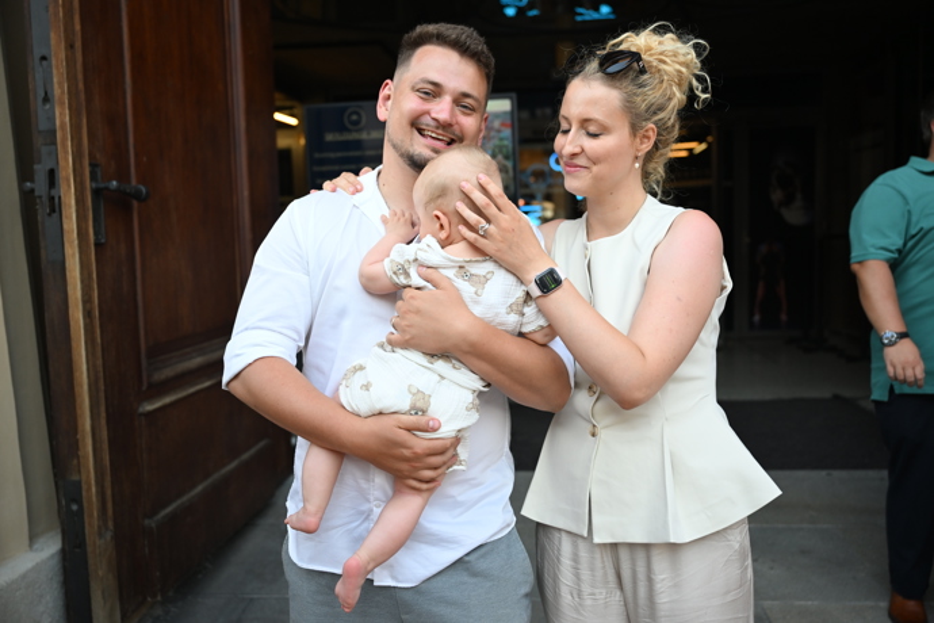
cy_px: 312
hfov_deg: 58.0
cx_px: 467
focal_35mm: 32
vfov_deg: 40.5
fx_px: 843
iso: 800
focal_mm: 32.5
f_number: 2.8
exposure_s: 1/1000
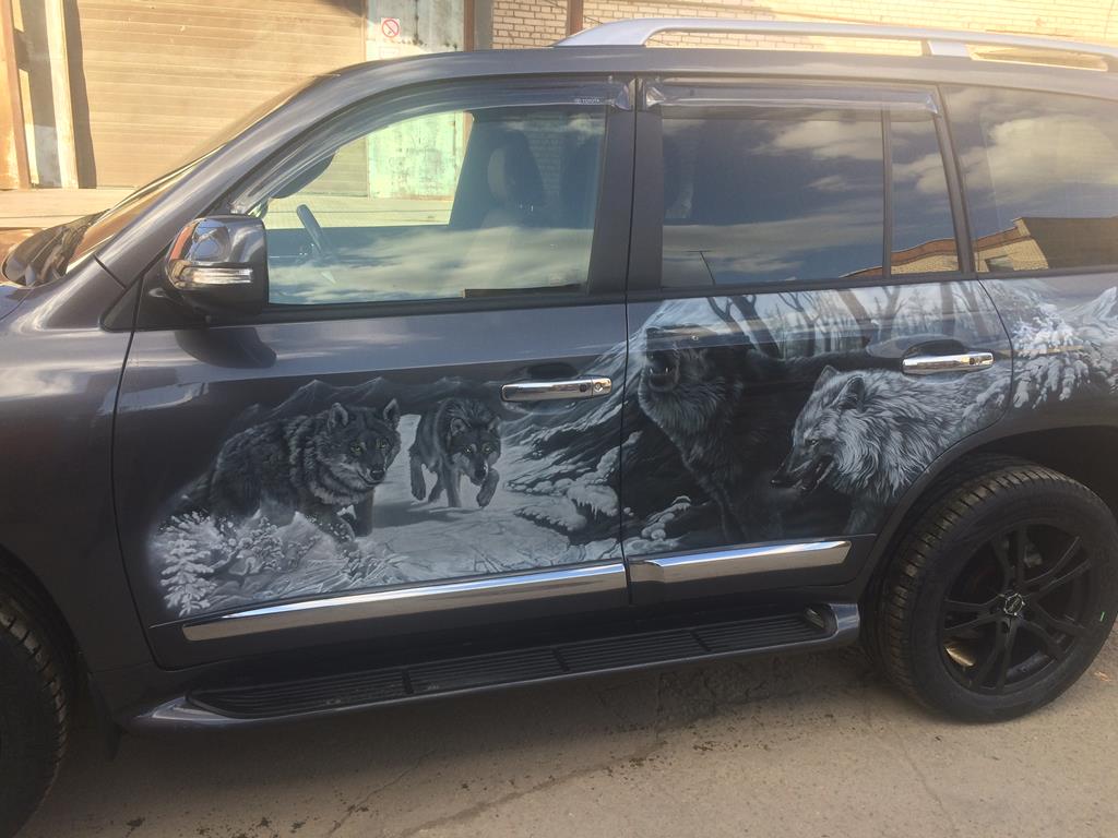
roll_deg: -1.3
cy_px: 419
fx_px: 937
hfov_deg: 61.7
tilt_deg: -14.3
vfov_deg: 48.2
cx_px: 559
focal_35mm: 29
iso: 32
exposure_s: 1/299
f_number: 2.2
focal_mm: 4.15
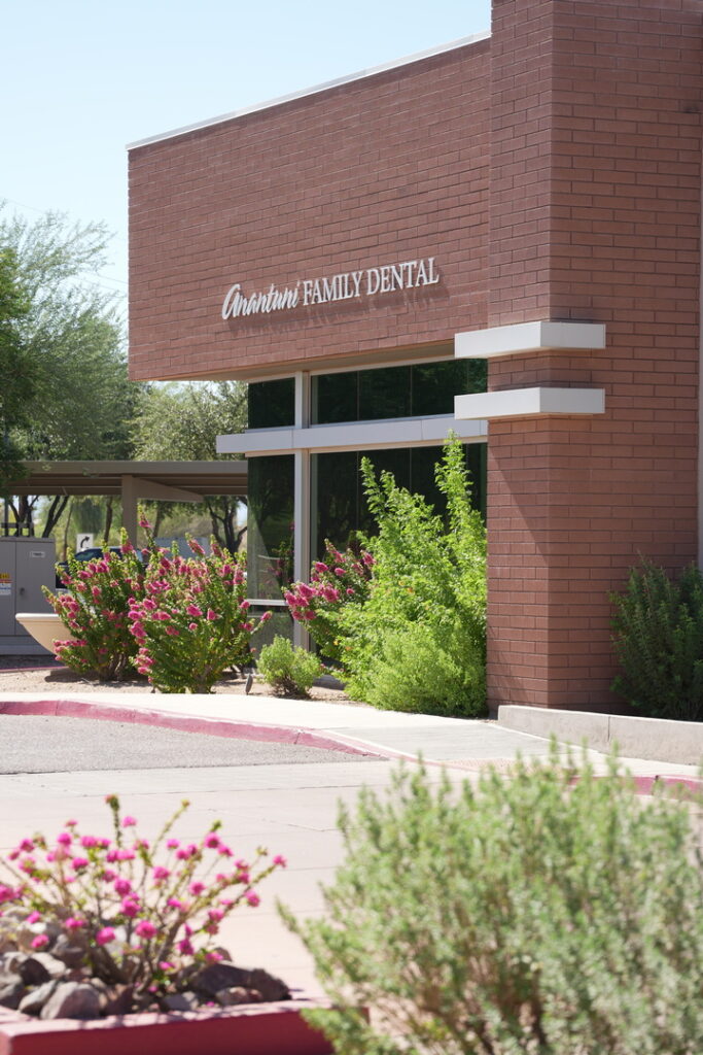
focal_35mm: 105
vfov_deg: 19.5
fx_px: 3074
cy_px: 528
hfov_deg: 13.0
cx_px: 352
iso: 100
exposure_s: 1/800
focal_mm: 70
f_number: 2.8
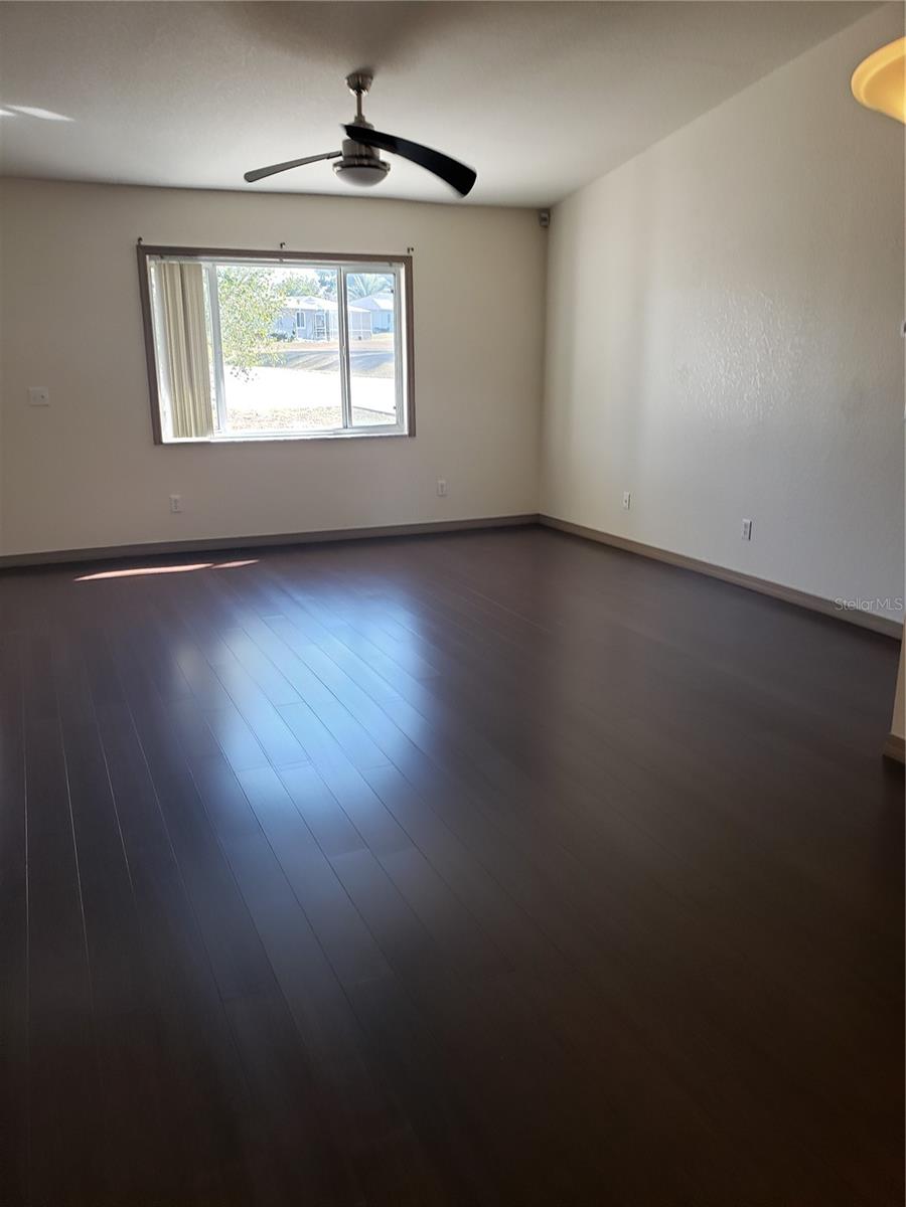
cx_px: 453
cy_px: 604
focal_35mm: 26
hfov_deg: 53.1
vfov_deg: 67.3
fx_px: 907
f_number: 2.4
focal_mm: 4.3
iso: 80
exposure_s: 1/60
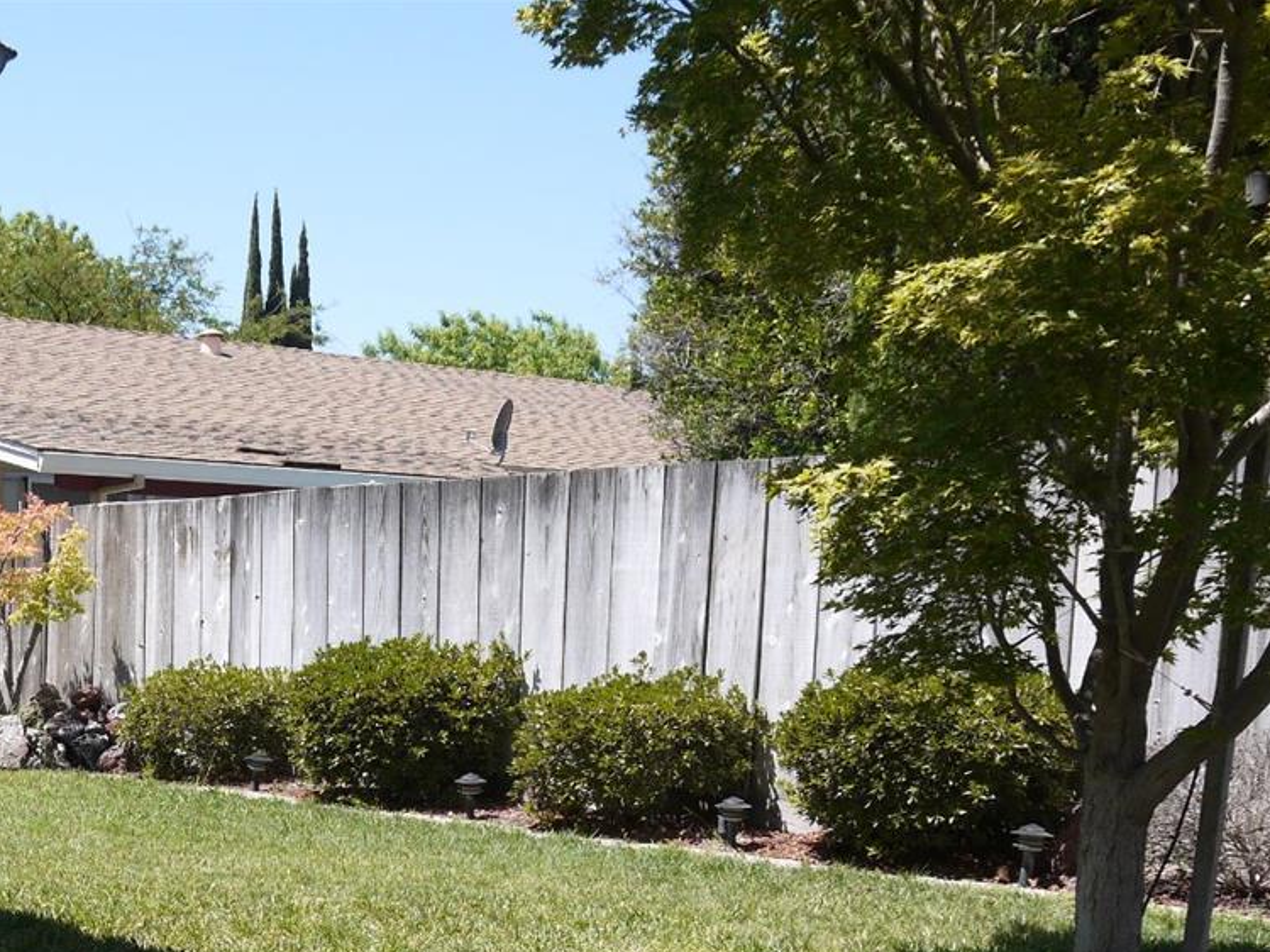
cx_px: 75
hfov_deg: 32.3
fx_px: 2054
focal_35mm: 56
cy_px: 950
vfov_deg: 24.9
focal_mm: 14
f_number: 6.3
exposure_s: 1/400
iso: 160
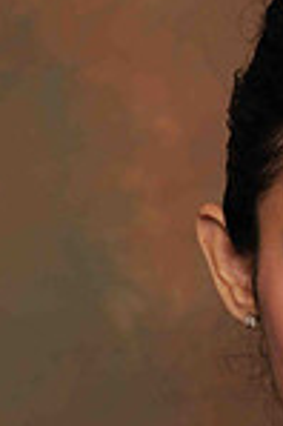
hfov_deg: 3.4
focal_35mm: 407
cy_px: 360
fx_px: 4810
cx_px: 416
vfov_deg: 5.1
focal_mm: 90
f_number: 5.6
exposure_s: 1/80
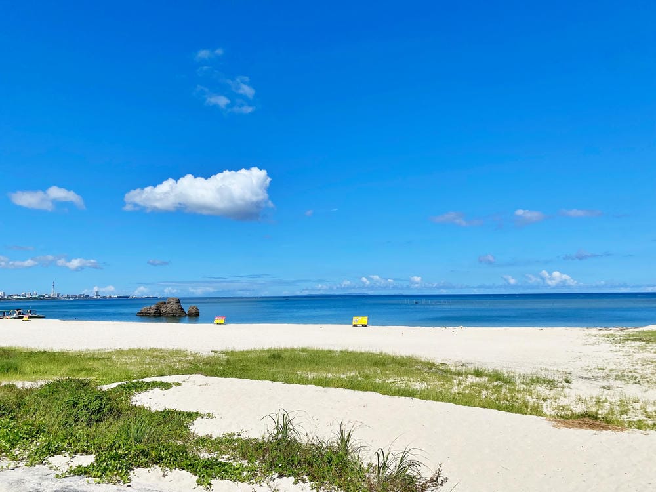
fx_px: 493
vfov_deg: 53.1
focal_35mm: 26
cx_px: 328
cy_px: 246
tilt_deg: +6.5
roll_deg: +0.7
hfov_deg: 67.3
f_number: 1.8
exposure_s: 1/10417
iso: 32
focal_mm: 4.25
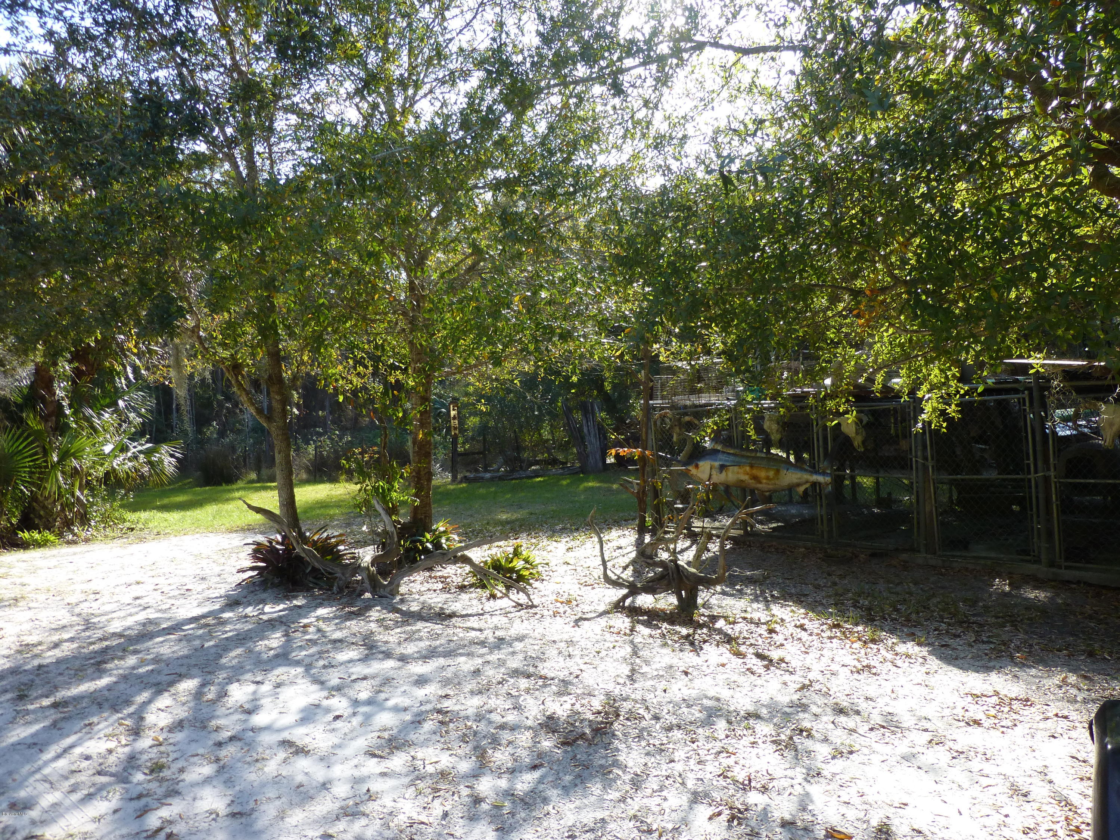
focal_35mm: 24
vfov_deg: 56.8
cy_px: 420
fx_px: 777
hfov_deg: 71.6
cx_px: 560
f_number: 4
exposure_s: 1/250
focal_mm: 4.3
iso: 125
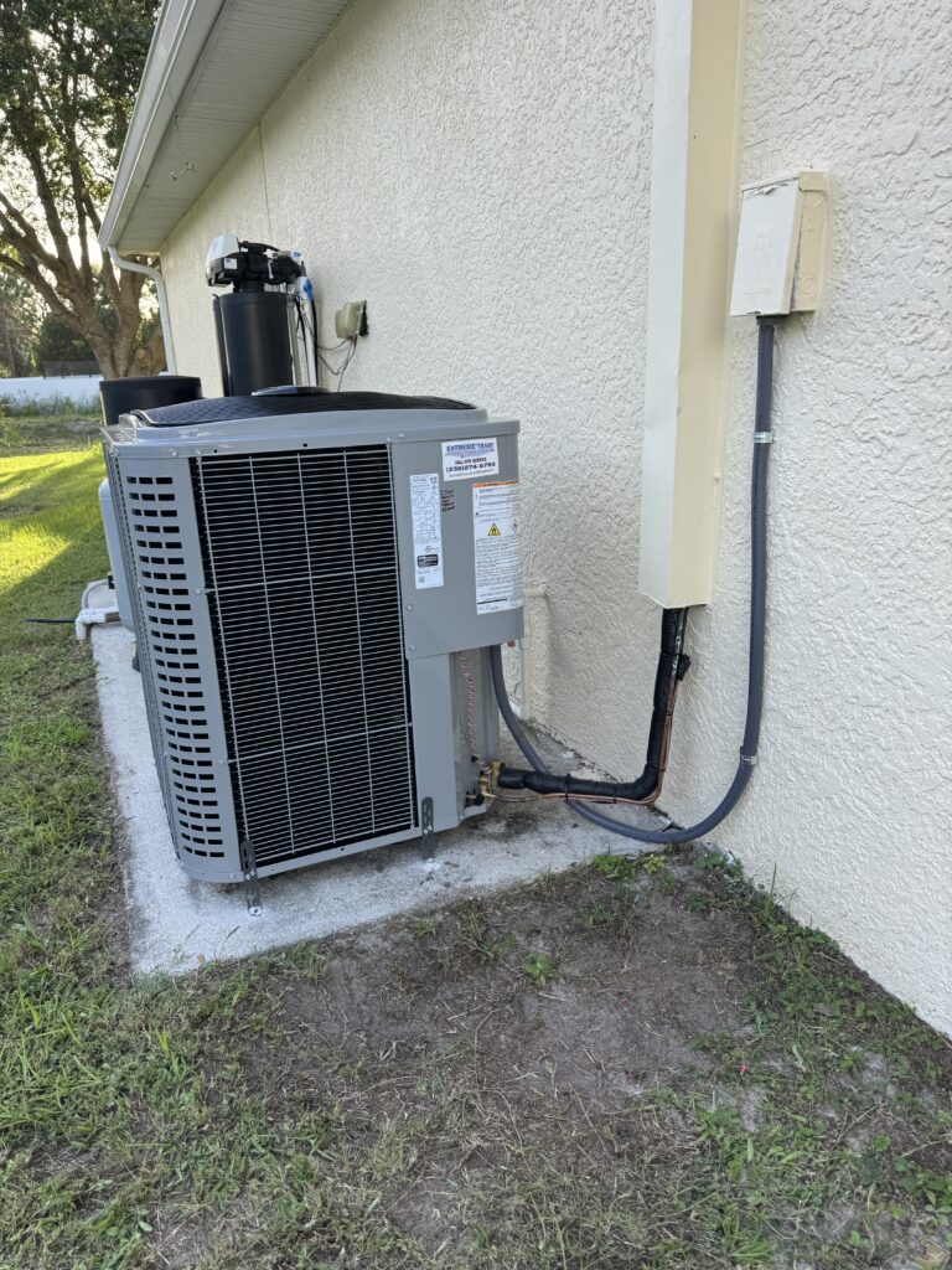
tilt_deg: -16.8
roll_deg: +3.2
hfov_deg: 56.8
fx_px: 880
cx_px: 476
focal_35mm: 24
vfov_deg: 71.6
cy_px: 635
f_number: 1.78
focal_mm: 6.76
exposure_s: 1/604
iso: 80
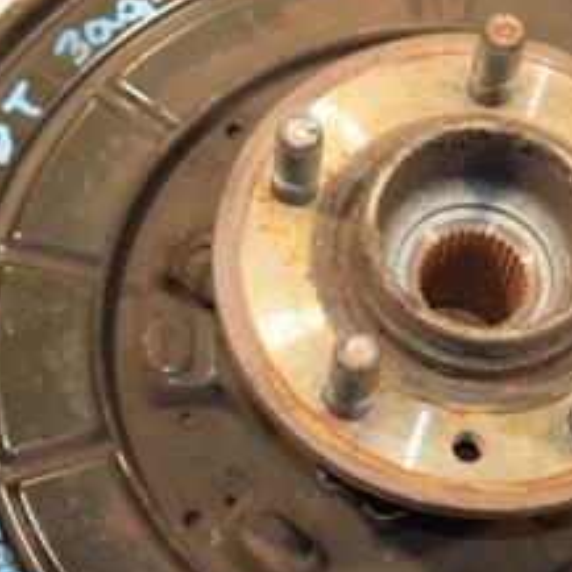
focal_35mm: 113
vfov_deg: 15.4
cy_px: 329
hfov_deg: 15.4
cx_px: 369
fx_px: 2113
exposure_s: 1/160
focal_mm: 32
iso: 800
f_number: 5
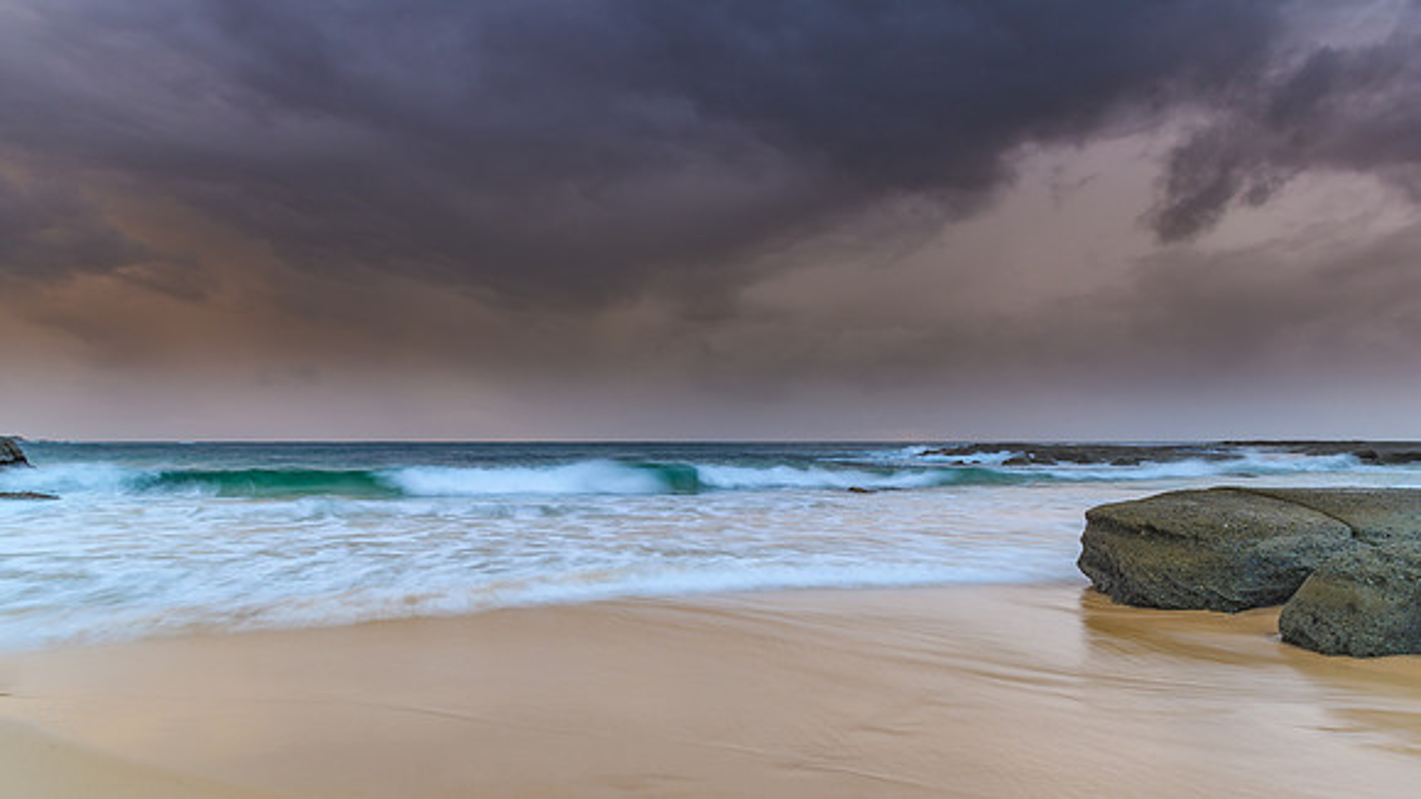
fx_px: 962
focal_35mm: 26
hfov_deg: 72.9
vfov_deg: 45.0
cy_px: 461
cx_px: 709
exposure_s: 1/1.25
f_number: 8
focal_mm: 16
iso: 100
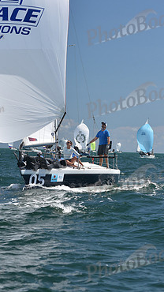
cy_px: 150
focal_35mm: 115
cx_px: 46
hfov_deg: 10.5
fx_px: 889
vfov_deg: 18.6
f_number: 4.5
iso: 250
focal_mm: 70
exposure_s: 1/1250
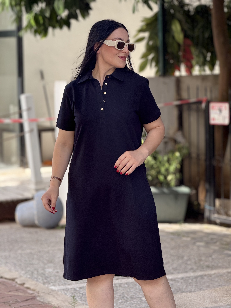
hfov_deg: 12.3
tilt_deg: -5.2
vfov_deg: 16.4
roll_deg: +0.8
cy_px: 154
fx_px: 1068
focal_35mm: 120
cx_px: 116
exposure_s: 1/99
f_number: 2.8
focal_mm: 15.66
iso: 50
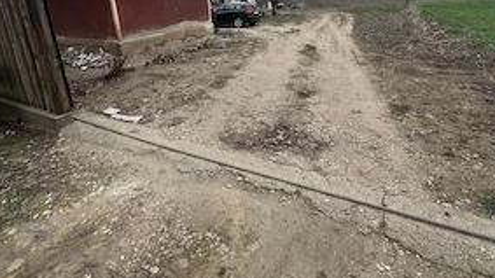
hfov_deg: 86.6
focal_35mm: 20
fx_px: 262
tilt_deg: -15.6
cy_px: 66
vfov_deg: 53.1
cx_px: 247
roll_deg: +4.0
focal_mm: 1.57
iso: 32
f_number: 1.8
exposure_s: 1/555
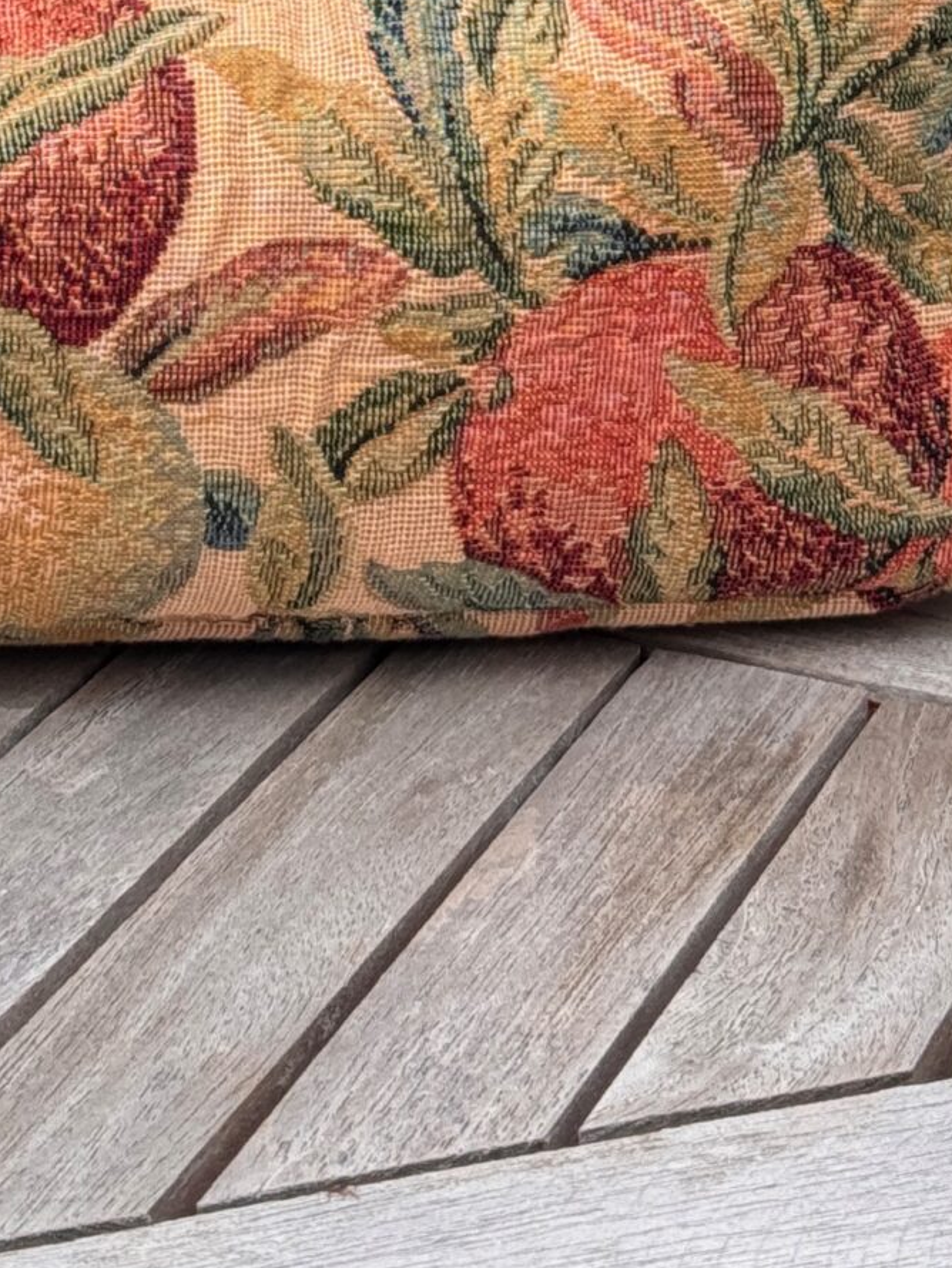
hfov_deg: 10.7
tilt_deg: -14.2
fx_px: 5058
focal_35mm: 138
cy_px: -291
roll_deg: -0.3
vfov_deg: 13.8
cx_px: 124
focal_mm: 6.76
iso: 50
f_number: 1.78
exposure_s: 1/189
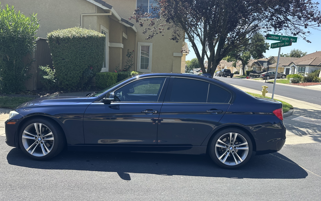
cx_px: 164
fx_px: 227
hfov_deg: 70.4
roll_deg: -3.1
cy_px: 100
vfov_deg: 47.6
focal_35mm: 26
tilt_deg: -8.7
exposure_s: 1/1304
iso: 80
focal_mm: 6.86
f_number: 1.78
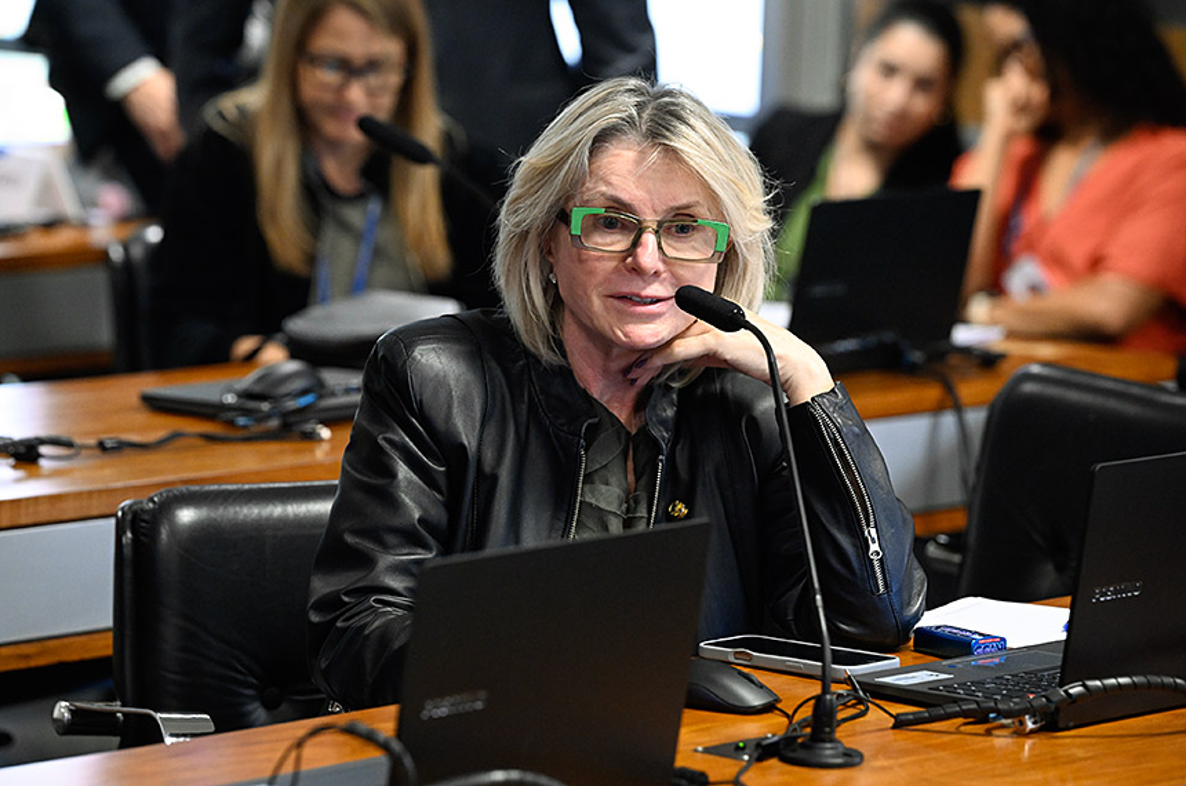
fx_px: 5261
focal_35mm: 160
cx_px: 593
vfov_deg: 8.5
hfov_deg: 12.9
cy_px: 393
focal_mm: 160
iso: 4000
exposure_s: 1/160
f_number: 4
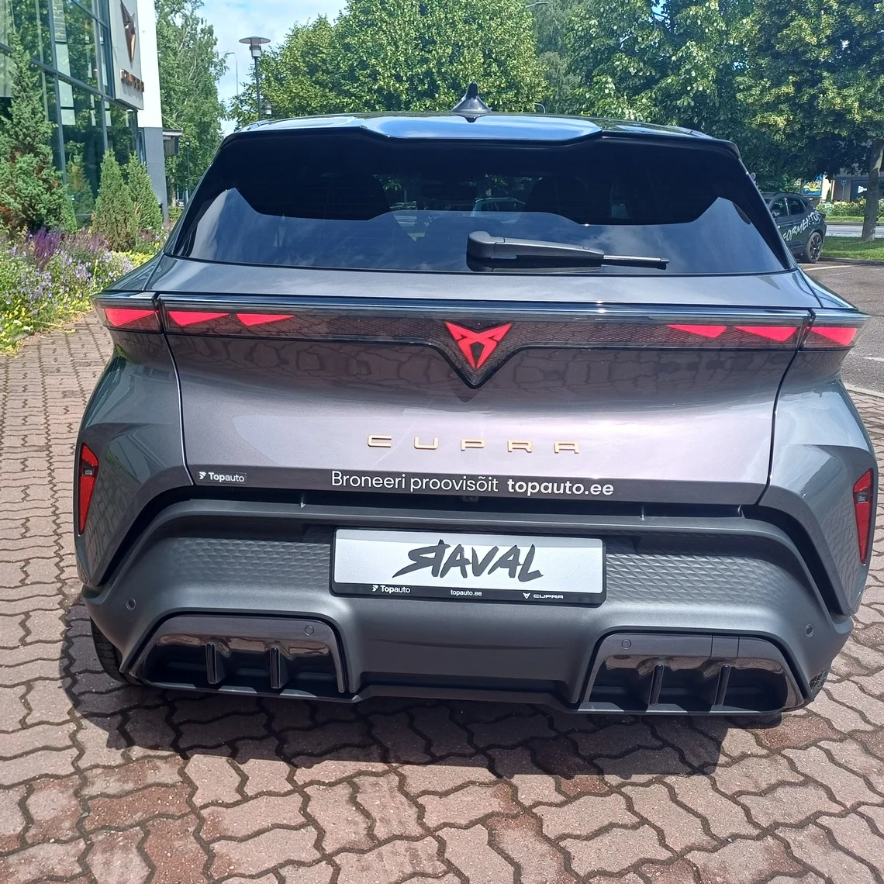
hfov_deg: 52.4
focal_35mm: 31
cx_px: 391
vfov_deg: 52.5
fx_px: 896
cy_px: 426
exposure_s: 1/686
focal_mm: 4.65
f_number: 1.8
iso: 50
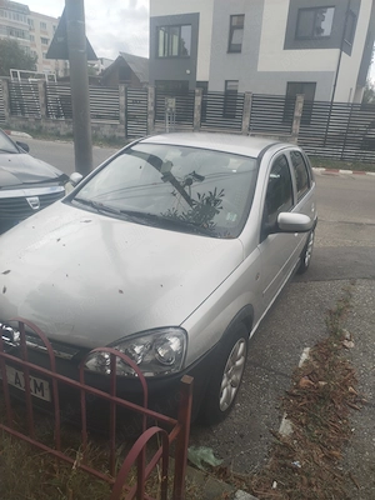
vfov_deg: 61.7
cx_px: 188
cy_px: 250
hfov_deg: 48.2
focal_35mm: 29
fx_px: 419
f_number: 1.8
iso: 120
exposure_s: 1/1161
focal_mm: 4.75
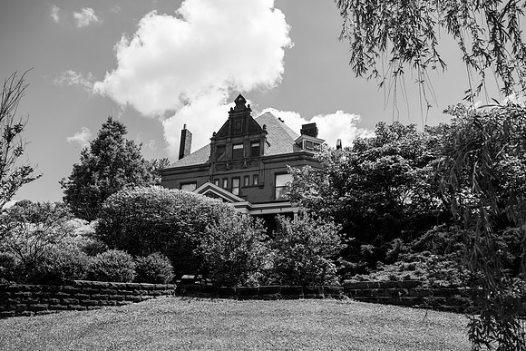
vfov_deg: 51.6
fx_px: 363
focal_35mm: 25
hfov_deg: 71.9
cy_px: 176
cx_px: 263
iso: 160
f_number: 5.6
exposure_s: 1/800
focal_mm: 24
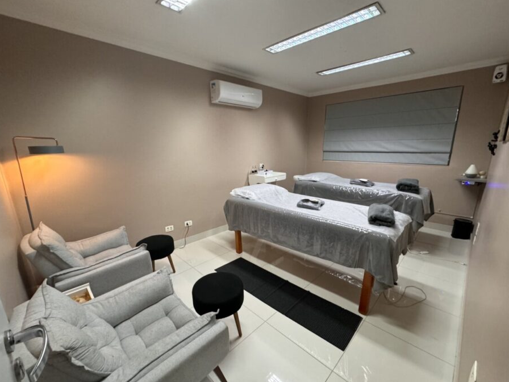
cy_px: 201
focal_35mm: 15
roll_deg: +0.8
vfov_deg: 81.7
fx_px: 221
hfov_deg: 98.2
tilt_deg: -14.1
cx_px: 252
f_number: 2.2
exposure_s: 1/120
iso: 320
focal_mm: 2.22
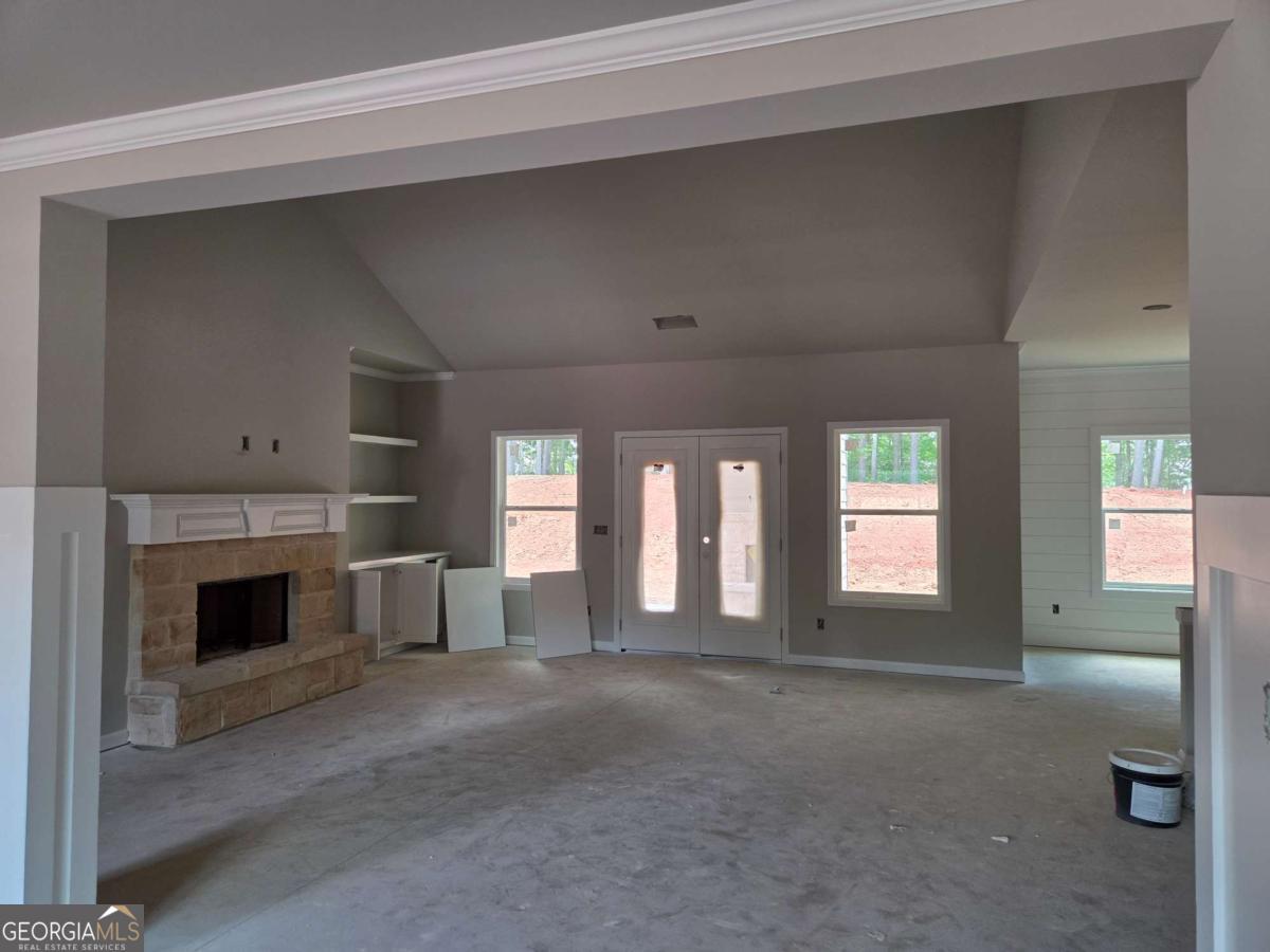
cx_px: 635
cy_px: 476
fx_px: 844
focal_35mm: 23
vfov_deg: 58.9
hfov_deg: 73.9
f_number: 1.8
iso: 200
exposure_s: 1/180
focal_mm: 5.4
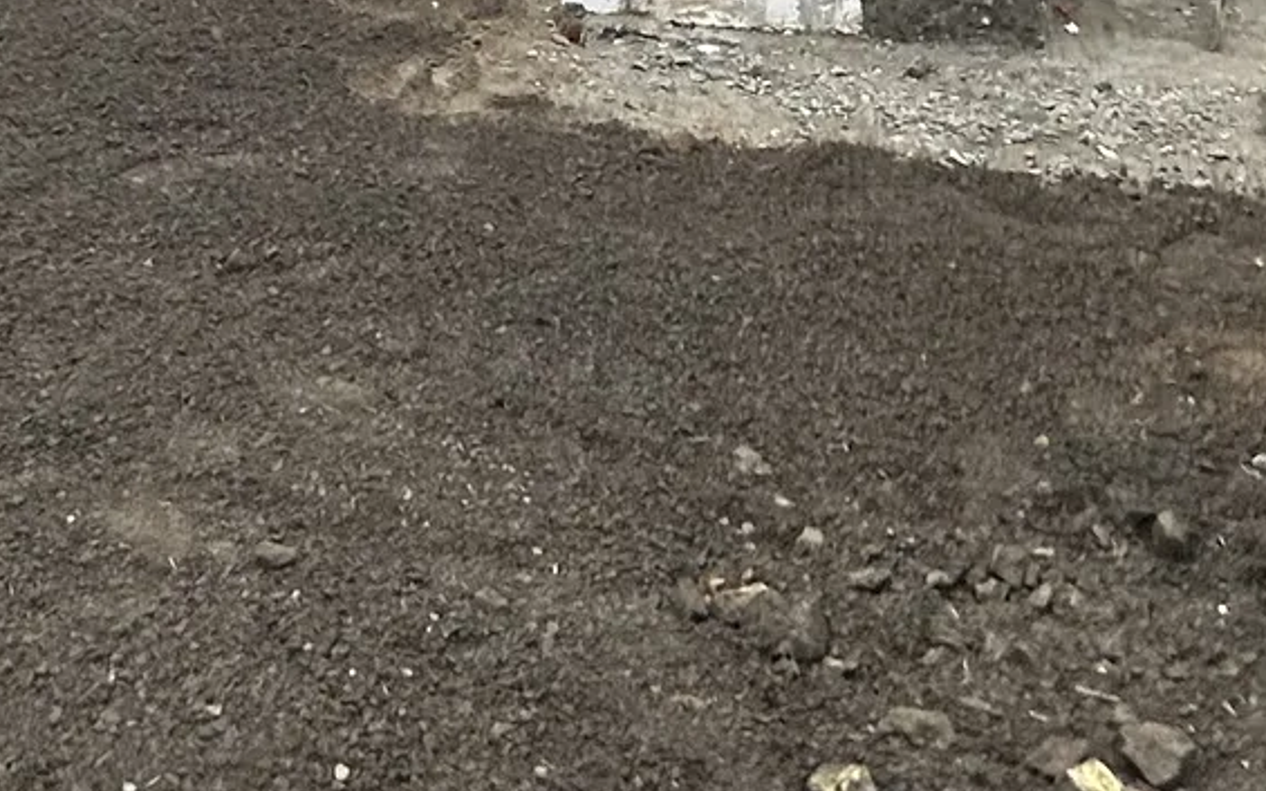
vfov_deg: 18.3
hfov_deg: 31.4
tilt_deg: -10.3
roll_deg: +1.7
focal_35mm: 63
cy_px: -397
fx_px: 2173
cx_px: 195
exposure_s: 1/99
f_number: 2.2
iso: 64
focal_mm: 2.22
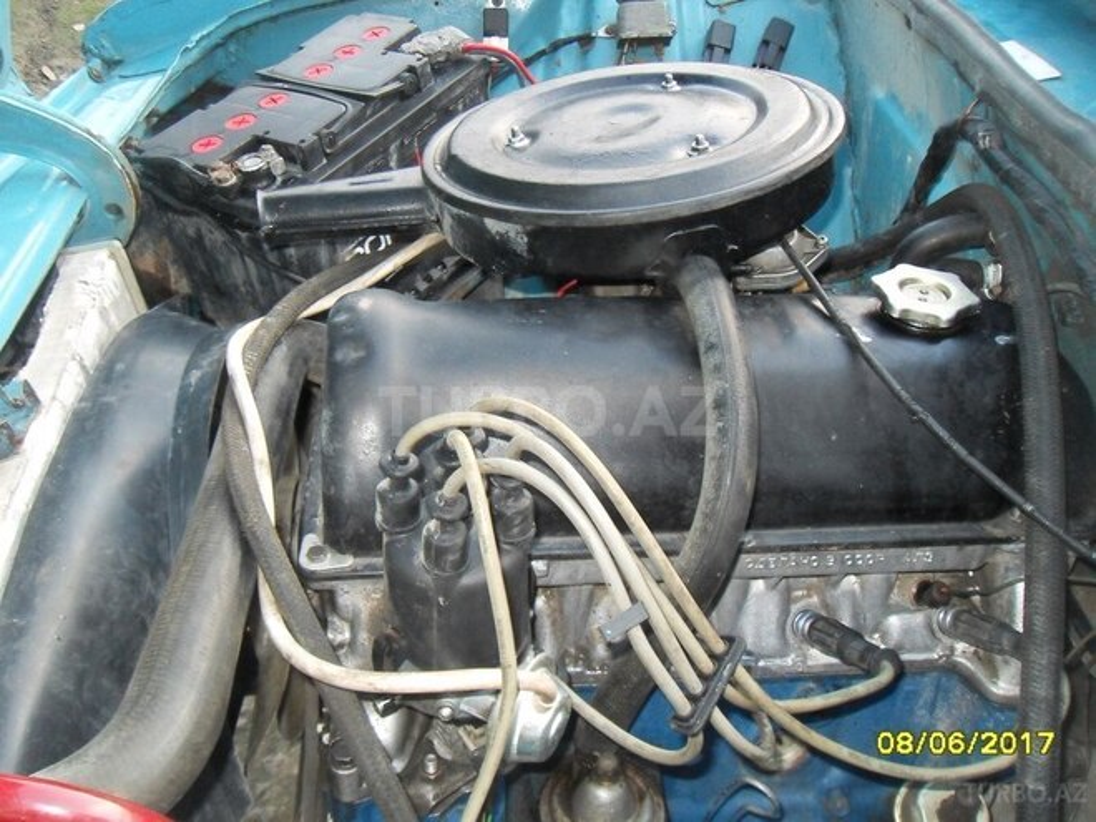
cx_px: 548
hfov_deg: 52.6
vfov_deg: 40.7
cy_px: 411
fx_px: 1108
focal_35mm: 35
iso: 400
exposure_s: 1/45
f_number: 3.5
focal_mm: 6.3
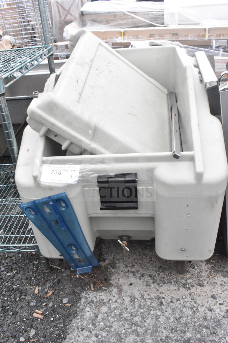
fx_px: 299
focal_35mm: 32
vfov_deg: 59.5
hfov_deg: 41.7
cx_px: 114
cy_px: 172
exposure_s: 1/800
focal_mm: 21
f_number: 14
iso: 6400
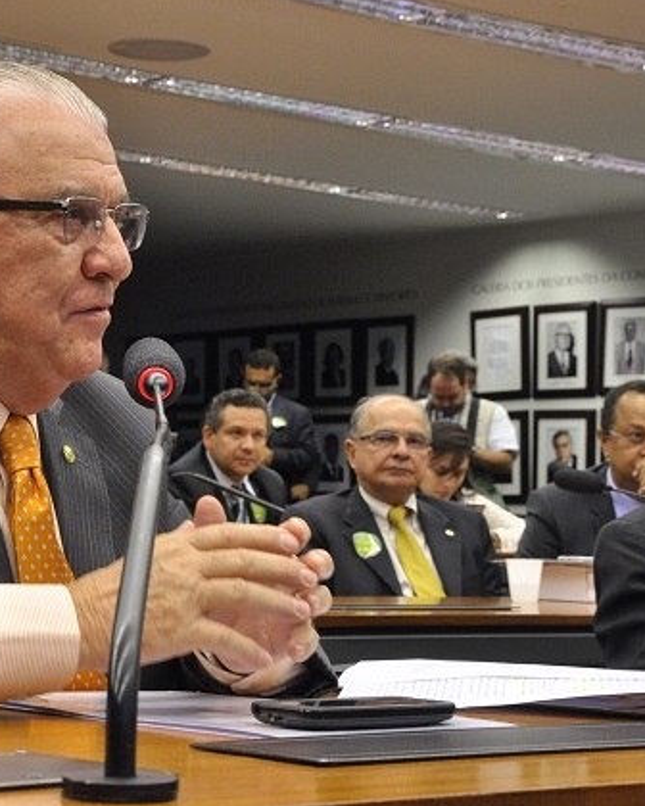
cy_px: 402
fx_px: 2148
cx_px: 79
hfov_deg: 16.9
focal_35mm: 90
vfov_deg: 21.3
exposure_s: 1/60
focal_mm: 42
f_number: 9.5
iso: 1600
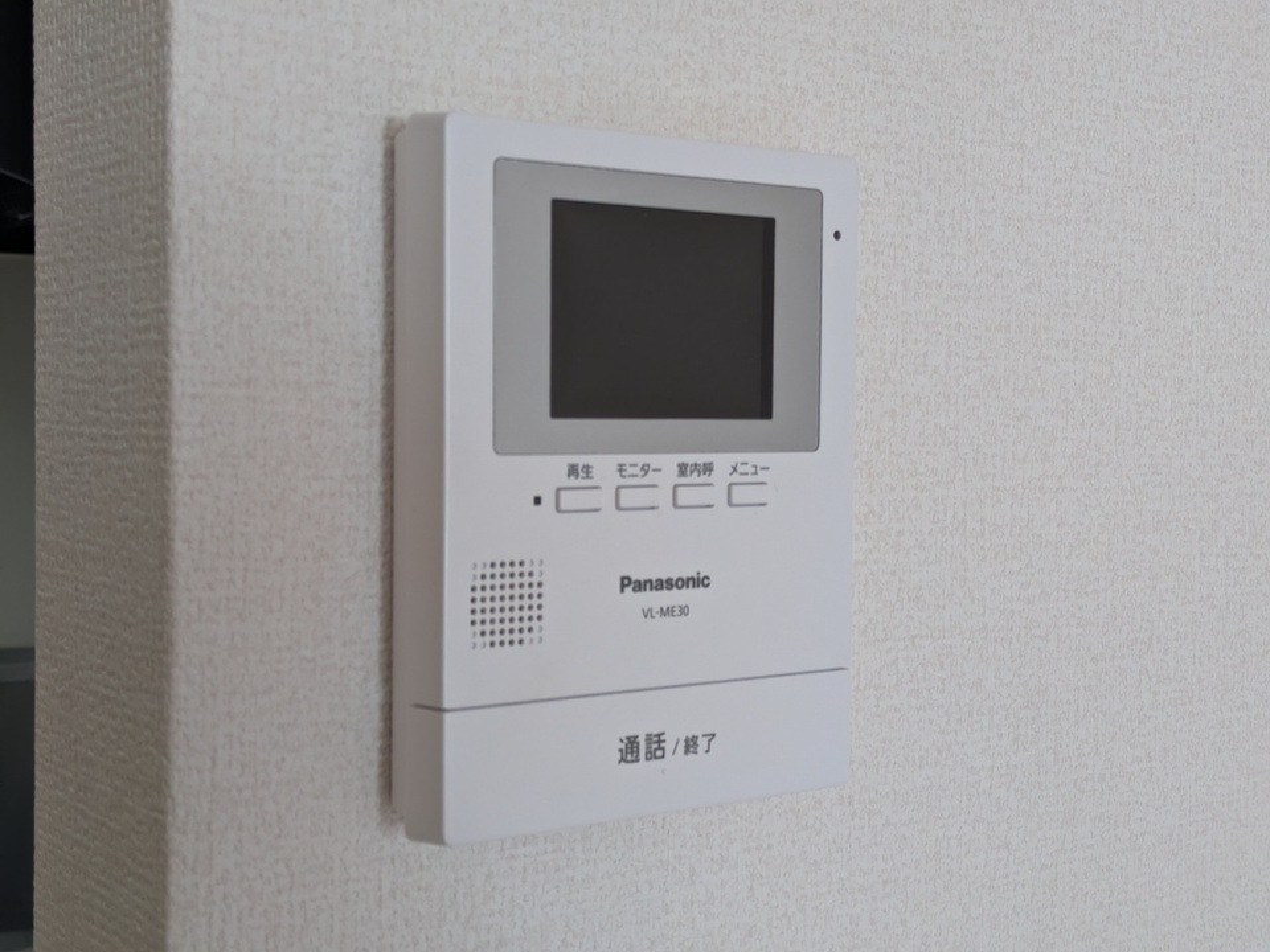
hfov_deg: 37.5
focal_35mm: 51
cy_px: 476
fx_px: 1871
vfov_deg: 28.6
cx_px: 635
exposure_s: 1/120
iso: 170
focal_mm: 5.43
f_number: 1.89
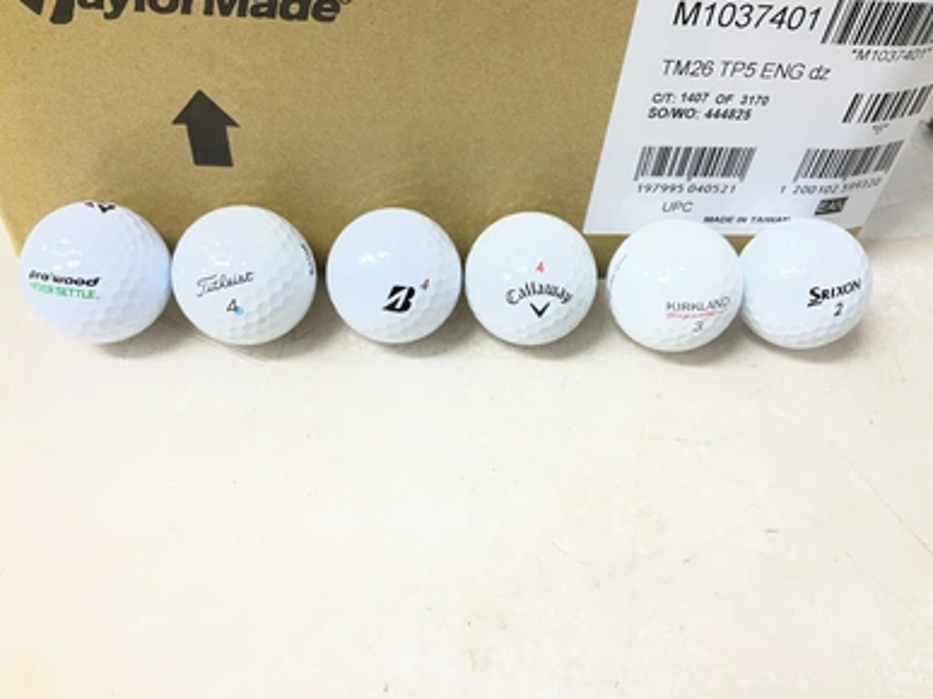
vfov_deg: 46.8
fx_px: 808
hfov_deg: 60.0
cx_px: 468
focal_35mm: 30
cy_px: 350
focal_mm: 3
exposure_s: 1/120
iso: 25
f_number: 1.8
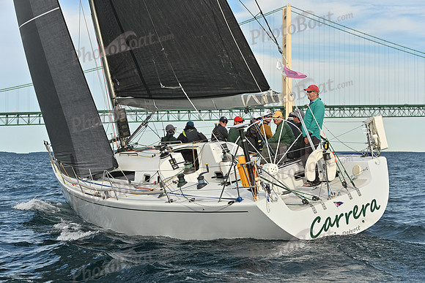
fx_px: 827
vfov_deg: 19.5
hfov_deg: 28.8
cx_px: 212
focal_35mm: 70
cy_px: 142
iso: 320
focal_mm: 70
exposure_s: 1/1000
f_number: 6.3
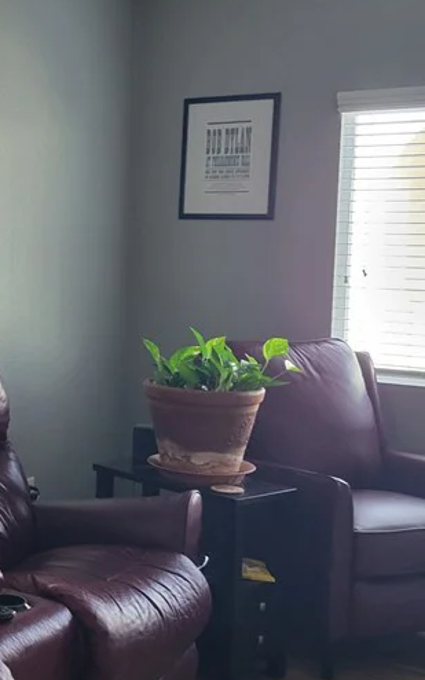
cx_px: -59
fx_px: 1057
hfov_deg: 21.4
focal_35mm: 57
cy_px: 310
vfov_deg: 35.7
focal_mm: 5.4
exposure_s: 1/120
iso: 250
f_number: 1.8
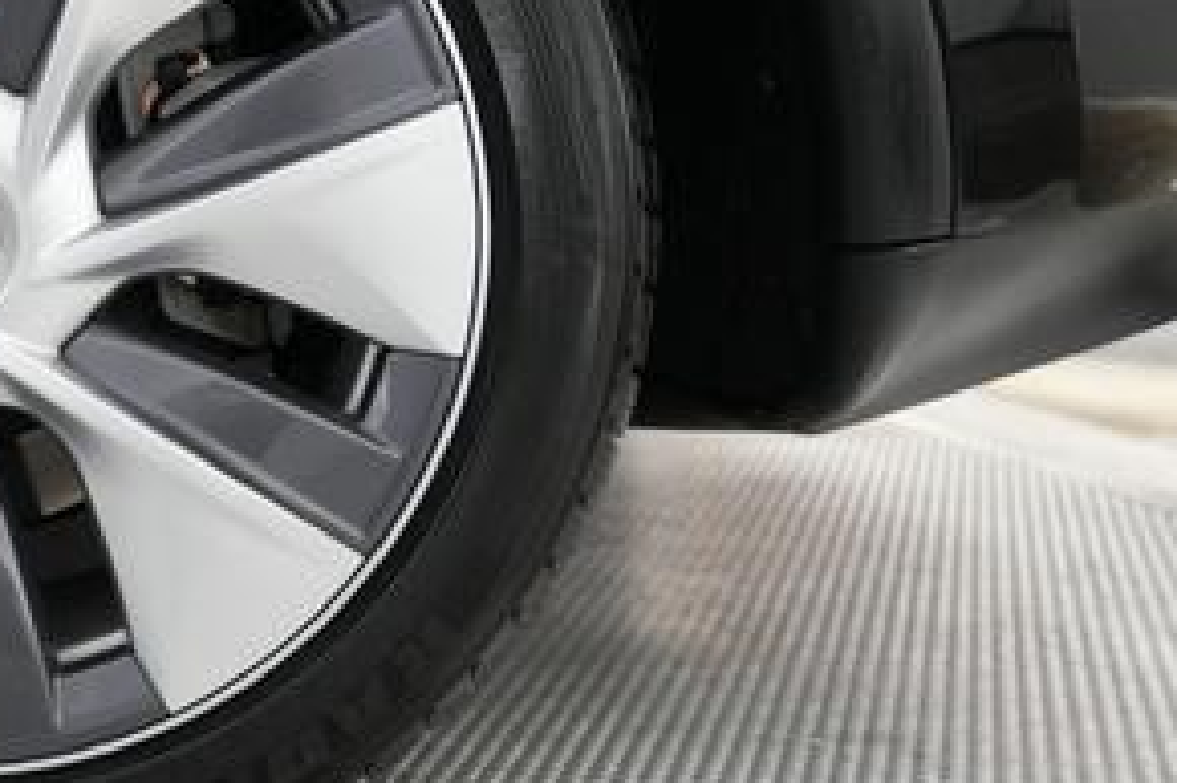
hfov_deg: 33.6
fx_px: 1732
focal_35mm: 53
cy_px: 264
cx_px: -57
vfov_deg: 25.4
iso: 2500
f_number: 2.8
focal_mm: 24
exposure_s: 1/160
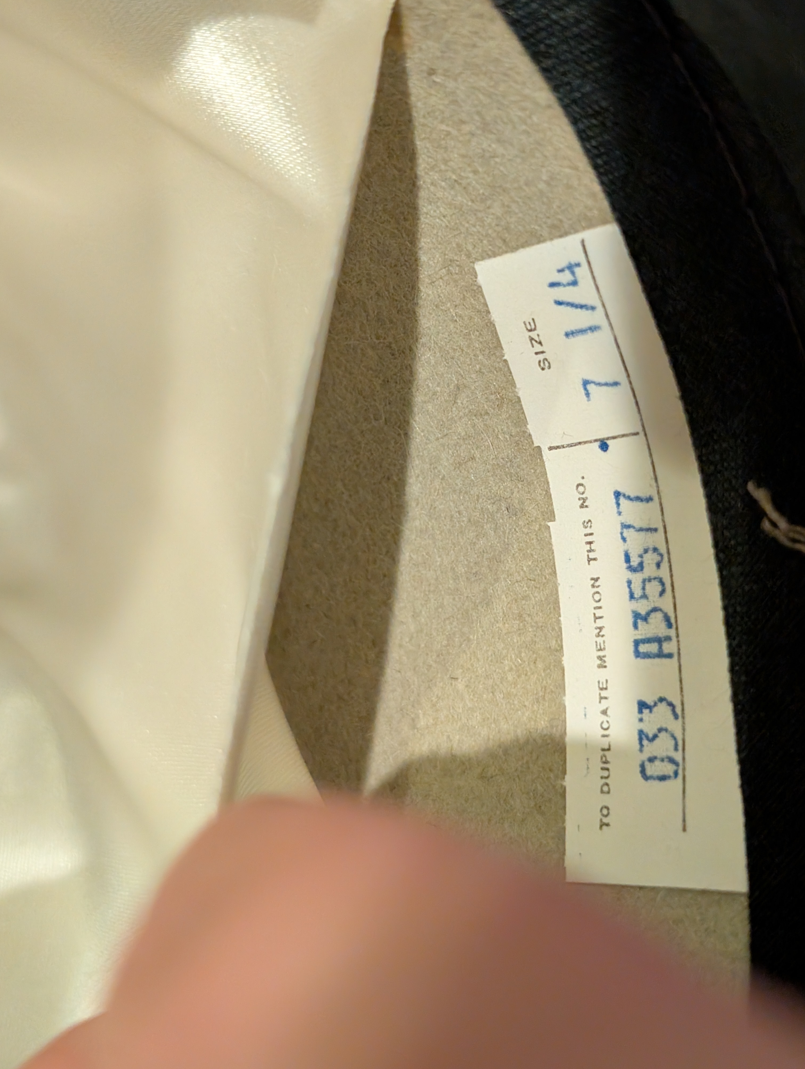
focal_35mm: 50
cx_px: 406
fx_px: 1546
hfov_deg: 29.2
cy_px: 538
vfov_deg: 38.1
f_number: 1.68
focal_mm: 6.9
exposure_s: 1/60
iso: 1347
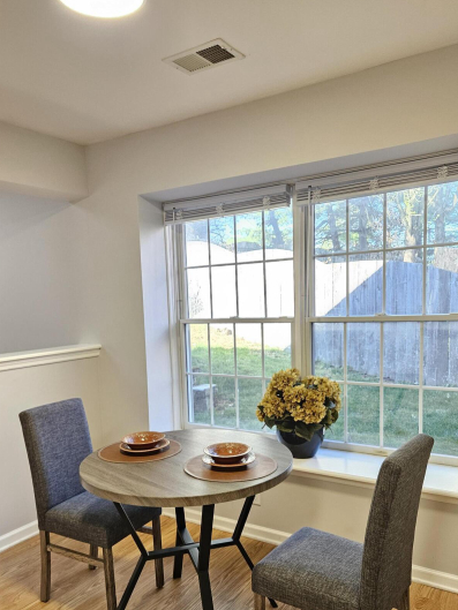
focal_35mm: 29
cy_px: 376
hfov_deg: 48.2
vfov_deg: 60.9
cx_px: 228
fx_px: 511
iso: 250
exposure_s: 1/120
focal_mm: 5.4
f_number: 1.8
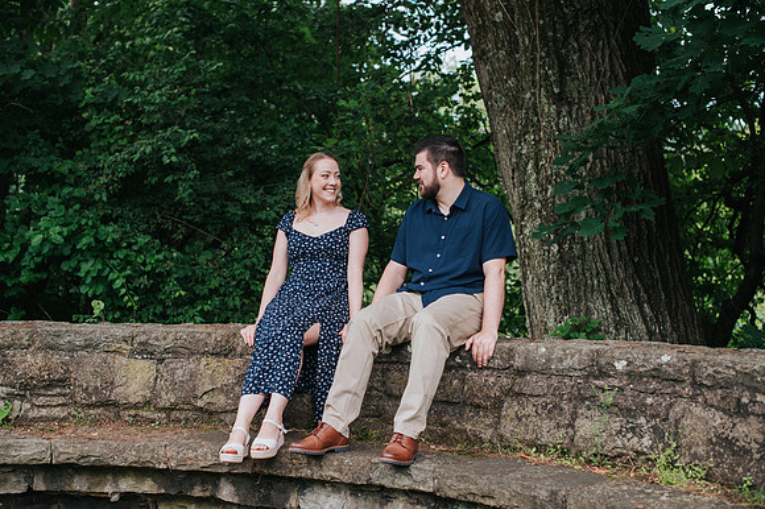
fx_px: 1147
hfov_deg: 36.9
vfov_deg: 25.0
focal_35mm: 54
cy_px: 255
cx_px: 361
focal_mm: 50
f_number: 3.2
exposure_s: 1/500
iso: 360
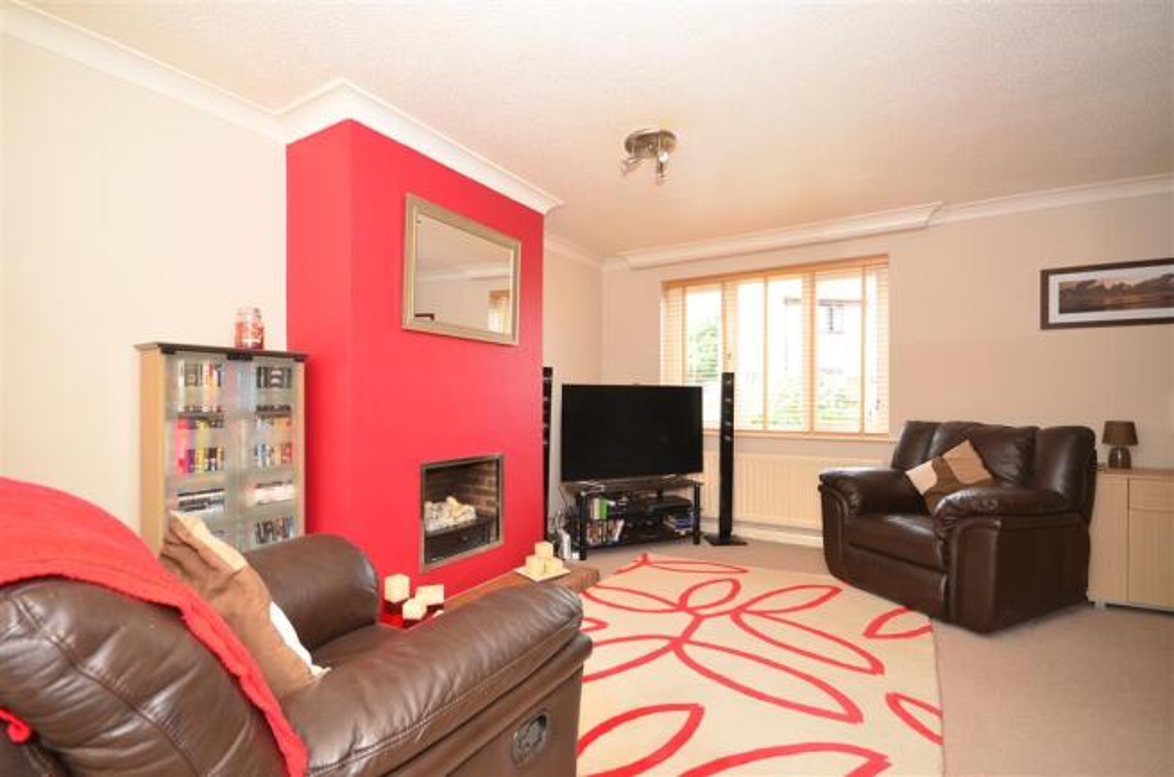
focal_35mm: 15
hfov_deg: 100.5
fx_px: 488
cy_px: 388
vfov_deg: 77.0
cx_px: 587
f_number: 6.3
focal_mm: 10
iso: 640
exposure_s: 1/30
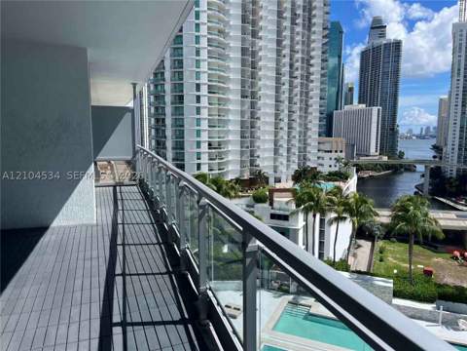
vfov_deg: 53.1
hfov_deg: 67.3
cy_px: 176
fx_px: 351
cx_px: 234
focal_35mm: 26
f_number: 1.6
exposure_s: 1/3623
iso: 50
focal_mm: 5.1
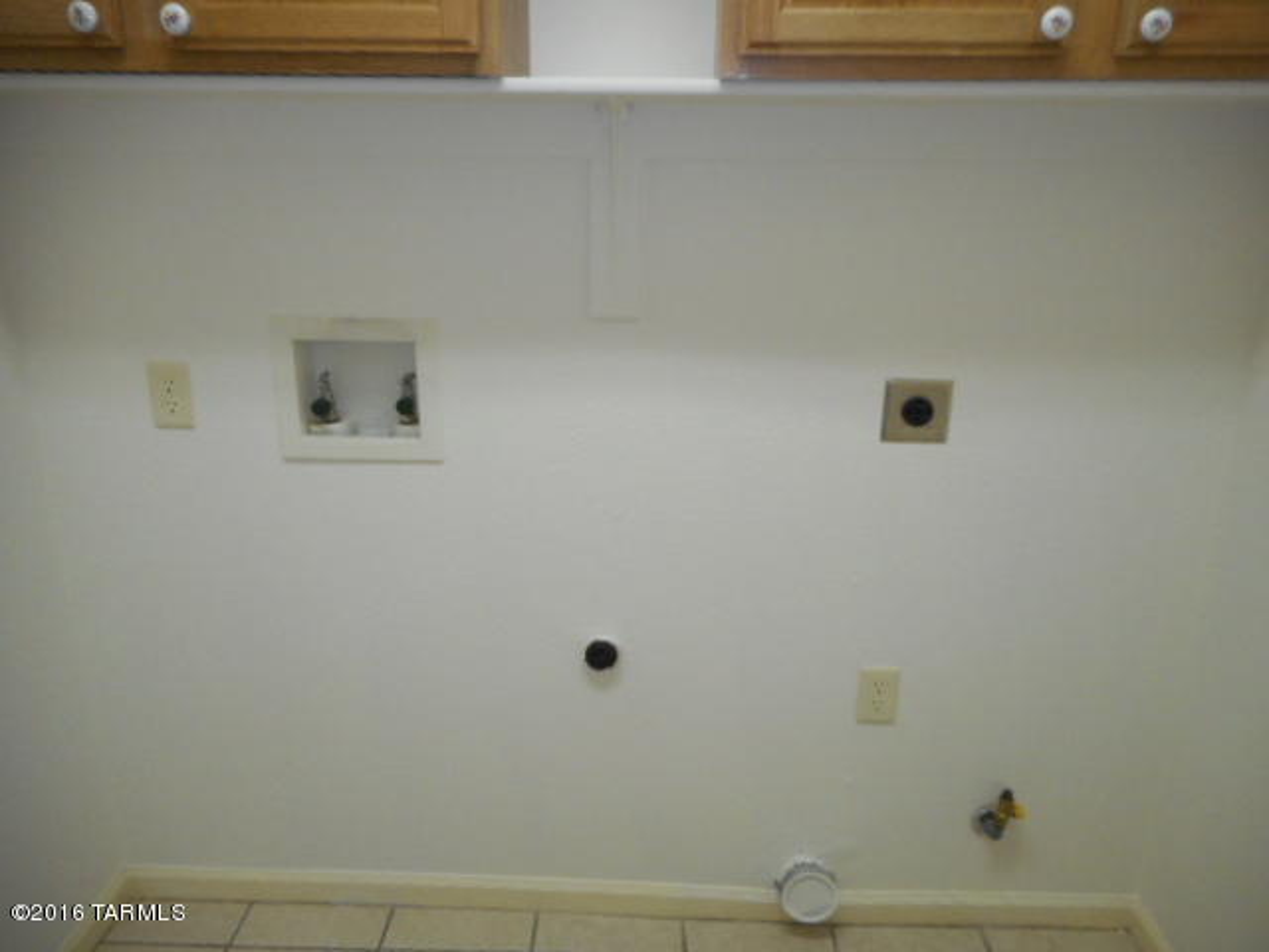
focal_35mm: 25
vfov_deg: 54.9
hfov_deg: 69.4
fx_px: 916
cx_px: 634
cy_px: 476
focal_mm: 4.5
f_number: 3.7
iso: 220
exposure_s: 1/30
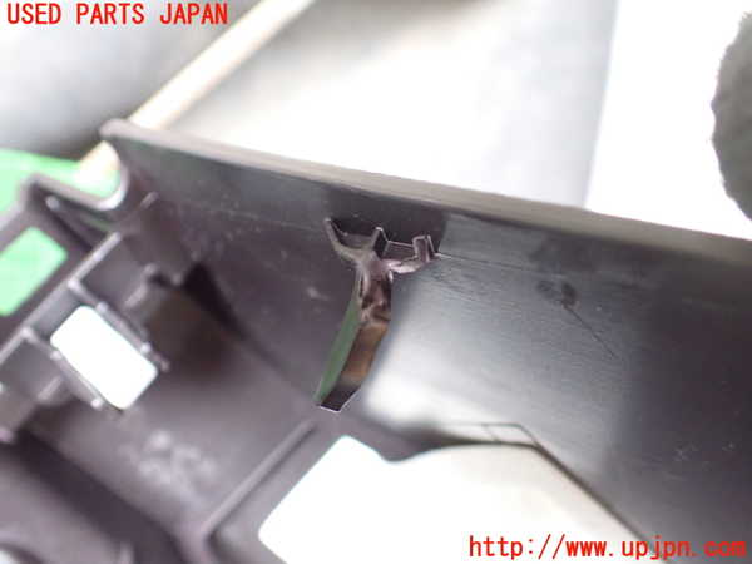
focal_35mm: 30
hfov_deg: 60.0
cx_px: 376
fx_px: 652
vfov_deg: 46.8
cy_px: 282
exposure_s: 1/30
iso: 1000
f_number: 2.3
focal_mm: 5.4
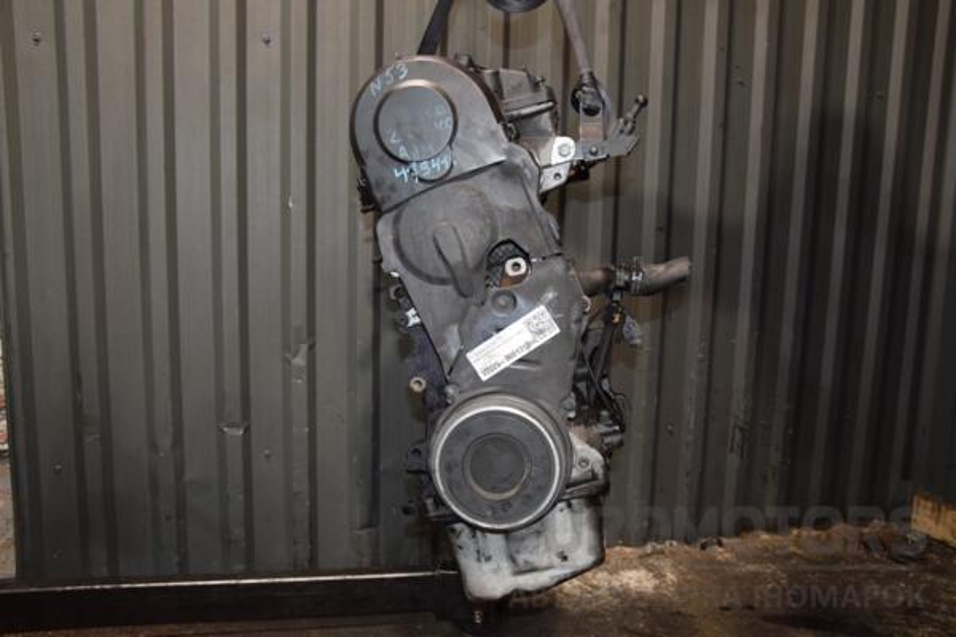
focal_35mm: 32
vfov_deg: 41.7
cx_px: 478
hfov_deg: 59.5
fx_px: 836
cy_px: 318
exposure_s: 1/60
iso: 800
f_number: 5
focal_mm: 21
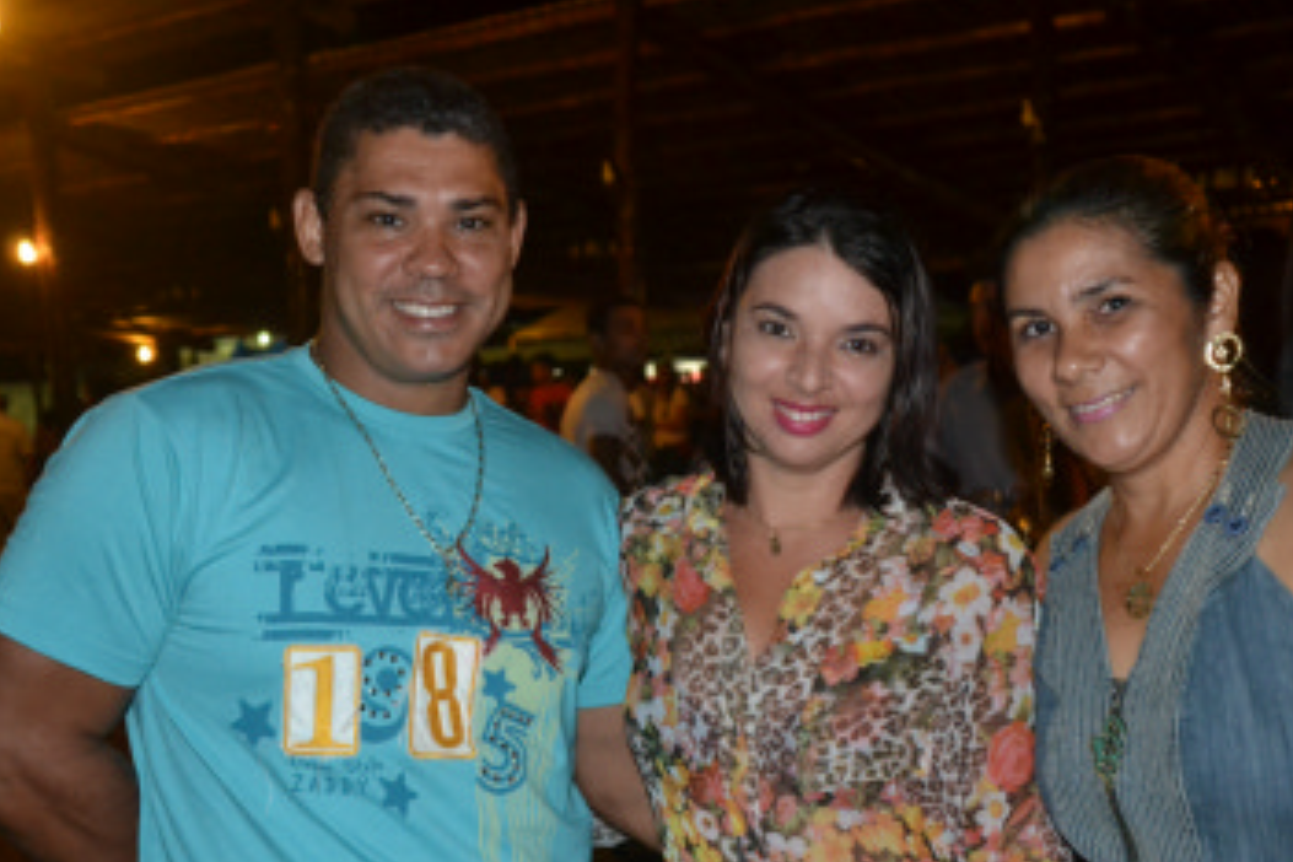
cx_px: 729
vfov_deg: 28.4
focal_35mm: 47
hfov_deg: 41.8
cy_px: 595
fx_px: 1688
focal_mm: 22
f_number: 3.8
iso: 2800
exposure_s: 1/60
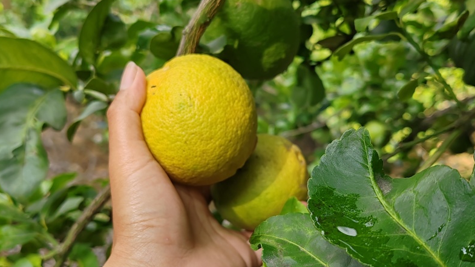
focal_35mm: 40
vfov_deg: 29.6
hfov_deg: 50.5
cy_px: 153
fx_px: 504
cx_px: 239
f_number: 1.8
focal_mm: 6.14
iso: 50
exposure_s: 1/160
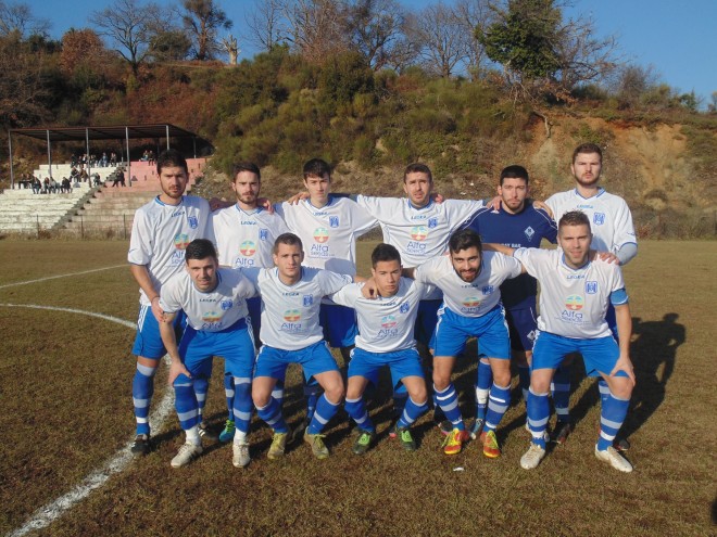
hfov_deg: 54.0
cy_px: 268
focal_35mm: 34
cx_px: 358
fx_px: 704
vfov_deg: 41.8
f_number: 10.7
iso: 80
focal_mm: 6.2
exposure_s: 1/125
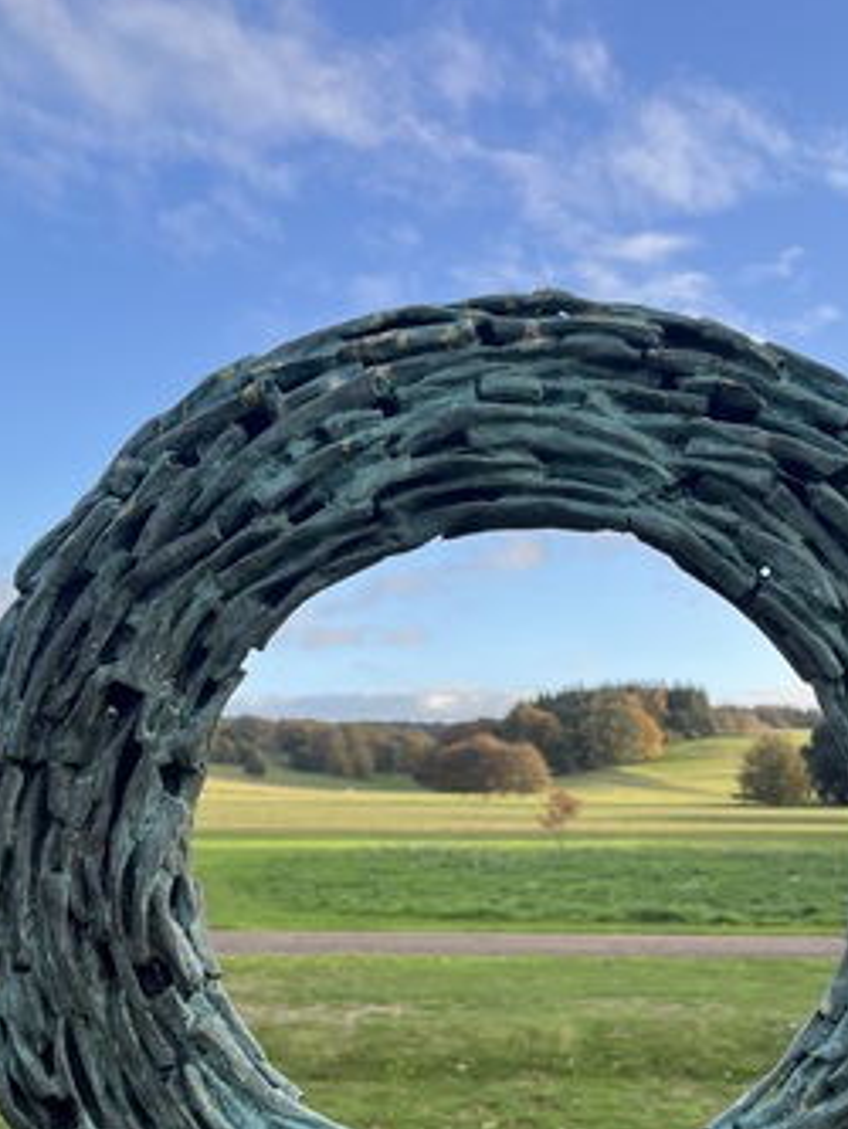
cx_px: 544
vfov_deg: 46.4
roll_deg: +0.3
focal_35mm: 39
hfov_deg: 36.6
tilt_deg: -1.1
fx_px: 1273
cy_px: 820
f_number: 1.6
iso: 50
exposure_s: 1/710
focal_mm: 5.1
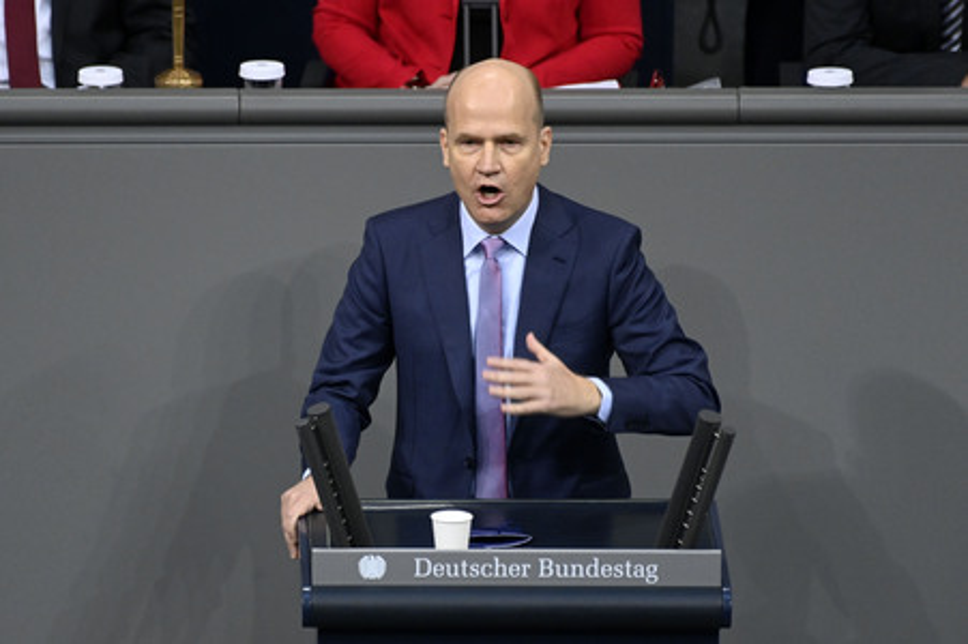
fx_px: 13434
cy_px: 322
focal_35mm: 500
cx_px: 484
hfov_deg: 4.1
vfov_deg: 2.7
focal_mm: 500
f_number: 5.6
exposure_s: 1/320
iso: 8000
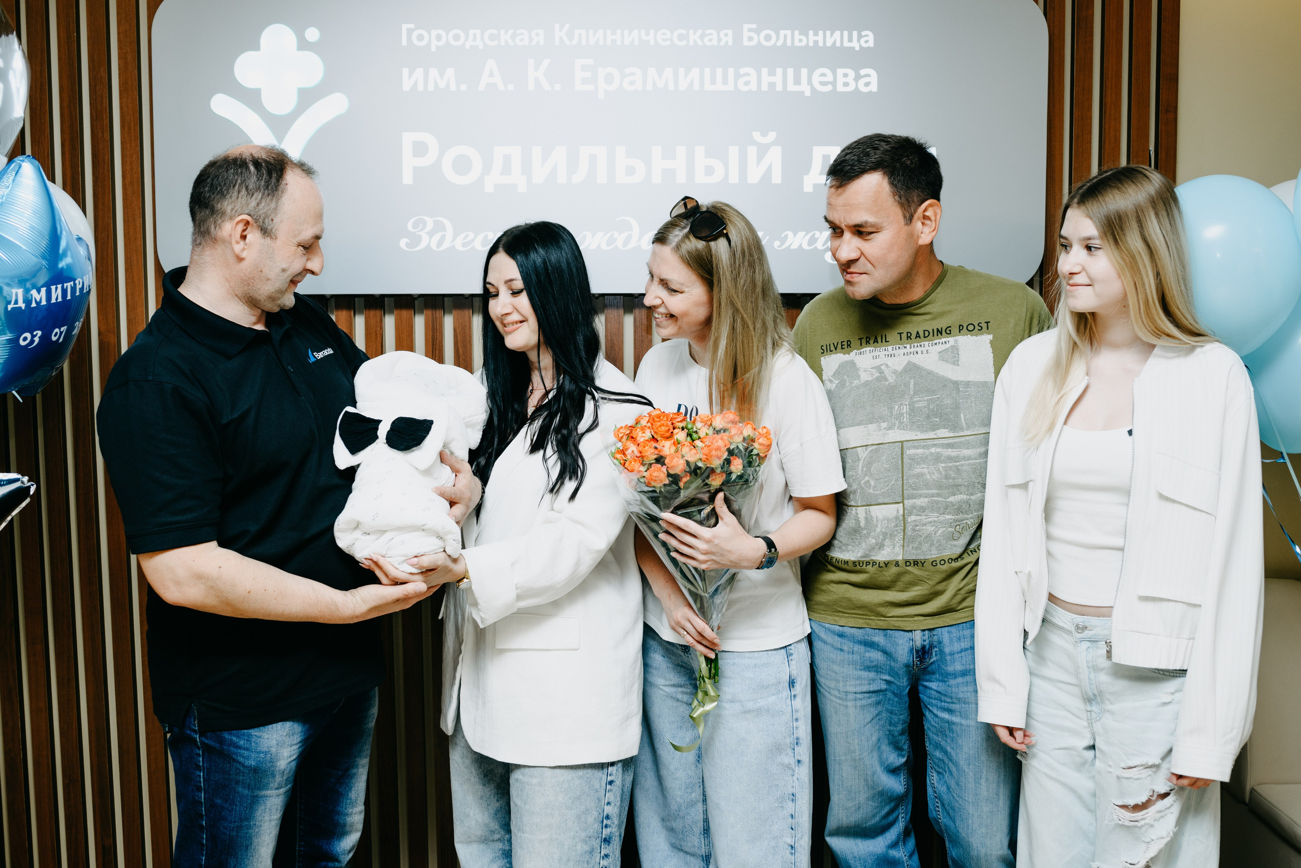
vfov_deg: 36.9
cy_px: 434
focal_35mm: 36
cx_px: 650
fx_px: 1299
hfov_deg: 53.2
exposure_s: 1/160
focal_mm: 35
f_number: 4
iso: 200
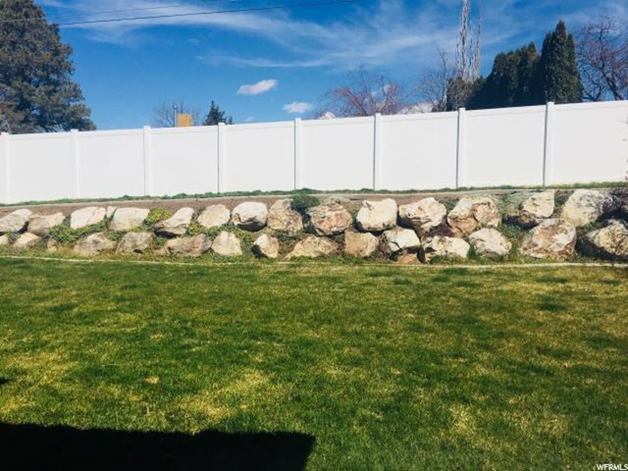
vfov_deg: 48.2
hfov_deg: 61.7
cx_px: 314
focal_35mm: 29
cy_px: 236
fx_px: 526
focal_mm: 4.15
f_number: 2.2
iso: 32
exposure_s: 1/5650
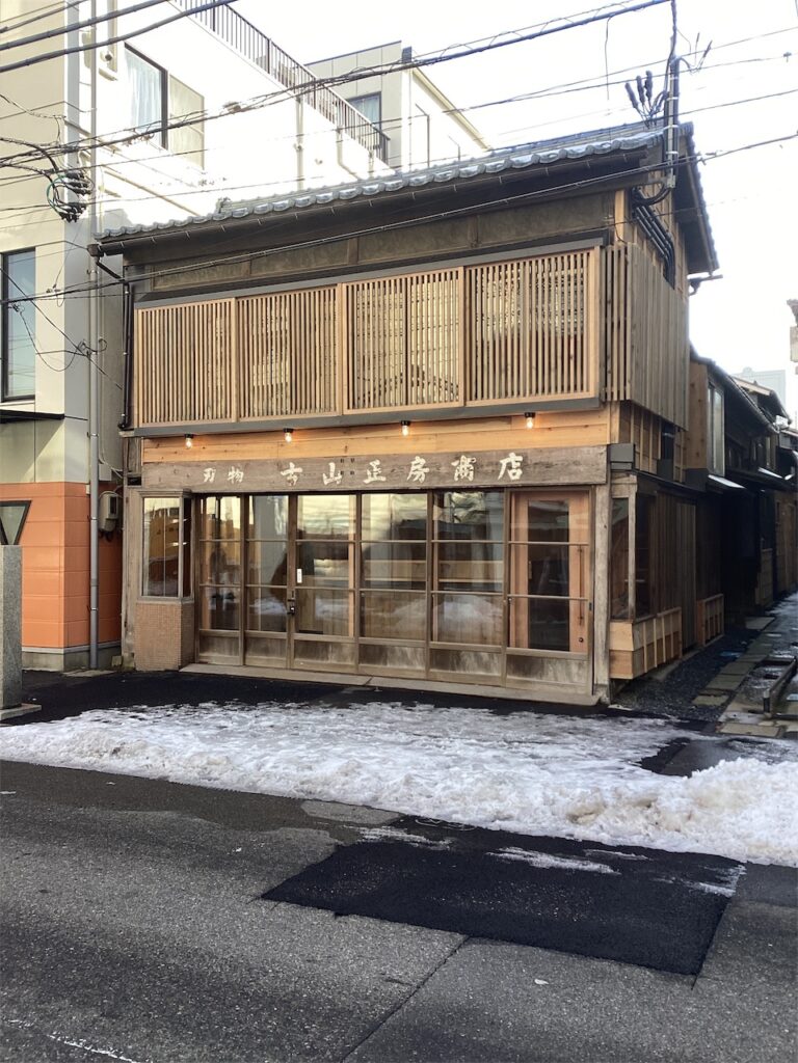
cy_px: 532
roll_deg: +0.3
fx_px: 953
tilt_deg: -0.2
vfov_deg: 58.4
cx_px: 399
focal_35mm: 31
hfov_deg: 45.4
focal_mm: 3.3
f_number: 2.4
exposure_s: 1/265
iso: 25
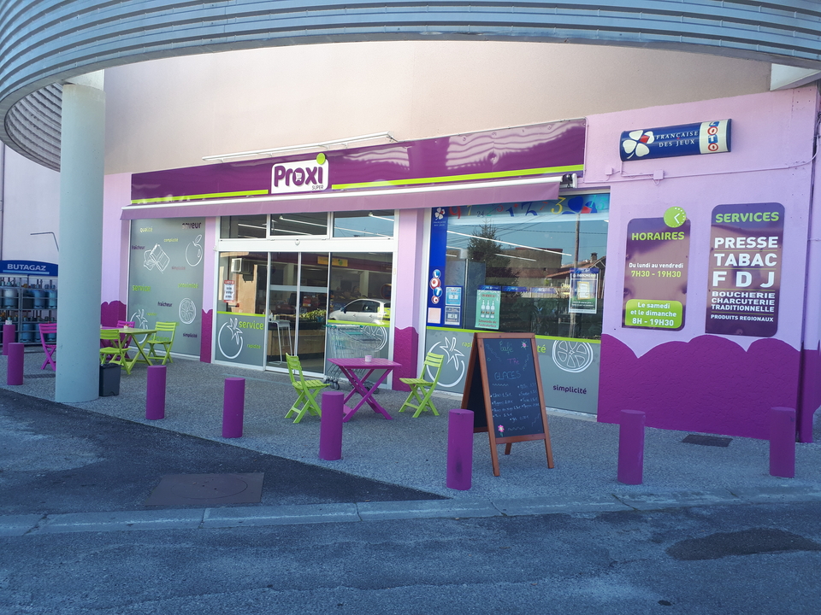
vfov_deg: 51.4
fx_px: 640
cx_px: 410
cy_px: 308
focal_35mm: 27
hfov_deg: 65.3
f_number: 1.9
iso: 40
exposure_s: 1/235
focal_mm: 3.6
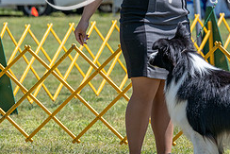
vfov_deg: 3.3
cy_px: 27
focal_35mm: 413
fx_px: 2640
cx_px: 179
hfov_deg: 5.0
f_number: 7.1
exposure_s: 1/1600
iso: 800
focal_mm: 174
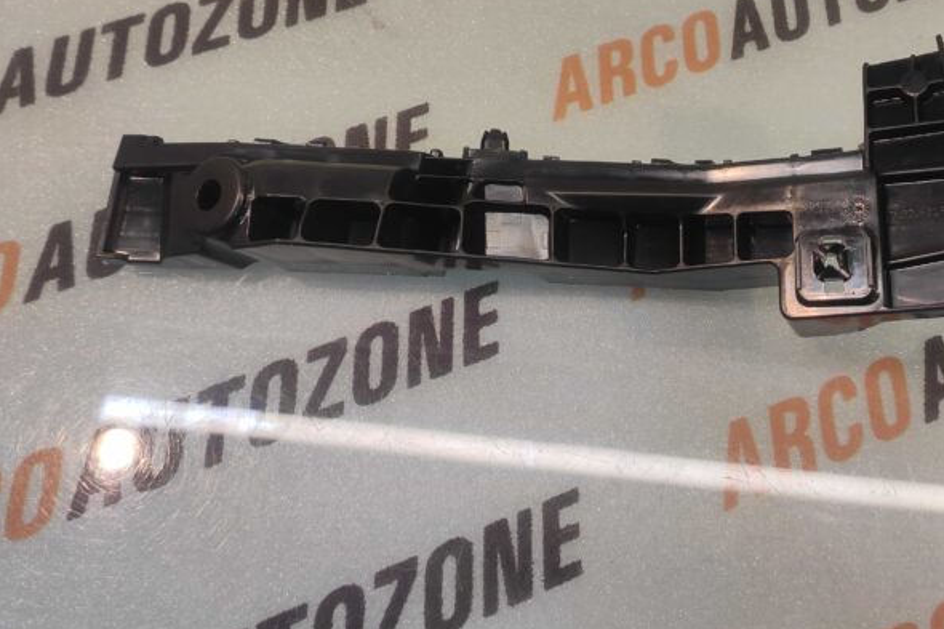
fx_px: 603
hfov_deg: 75.7
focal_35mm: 23
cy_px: 210
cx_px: 536
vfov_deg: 54.0
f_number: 1.79
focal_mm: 4.74
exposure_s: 1/33
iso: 81
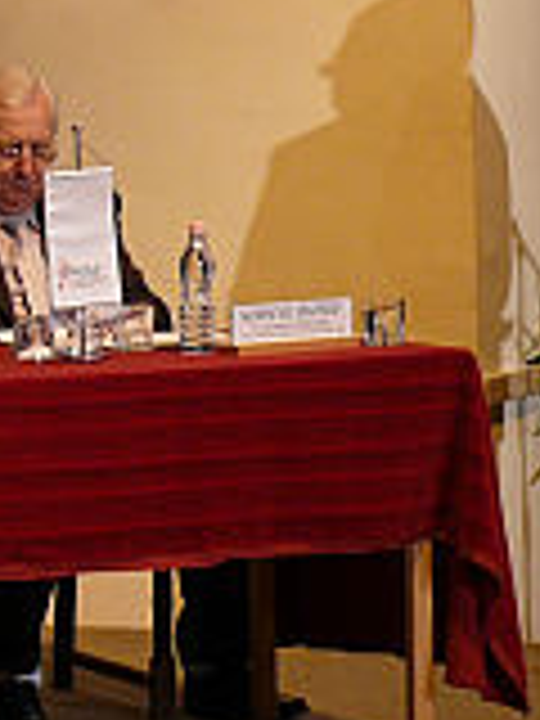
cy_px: 99
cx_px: 387
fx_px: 3682
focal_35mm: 177
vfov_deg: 11.1
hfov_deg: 8.4
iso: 100
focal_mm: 10.4
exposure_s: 1/30
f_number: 3.2
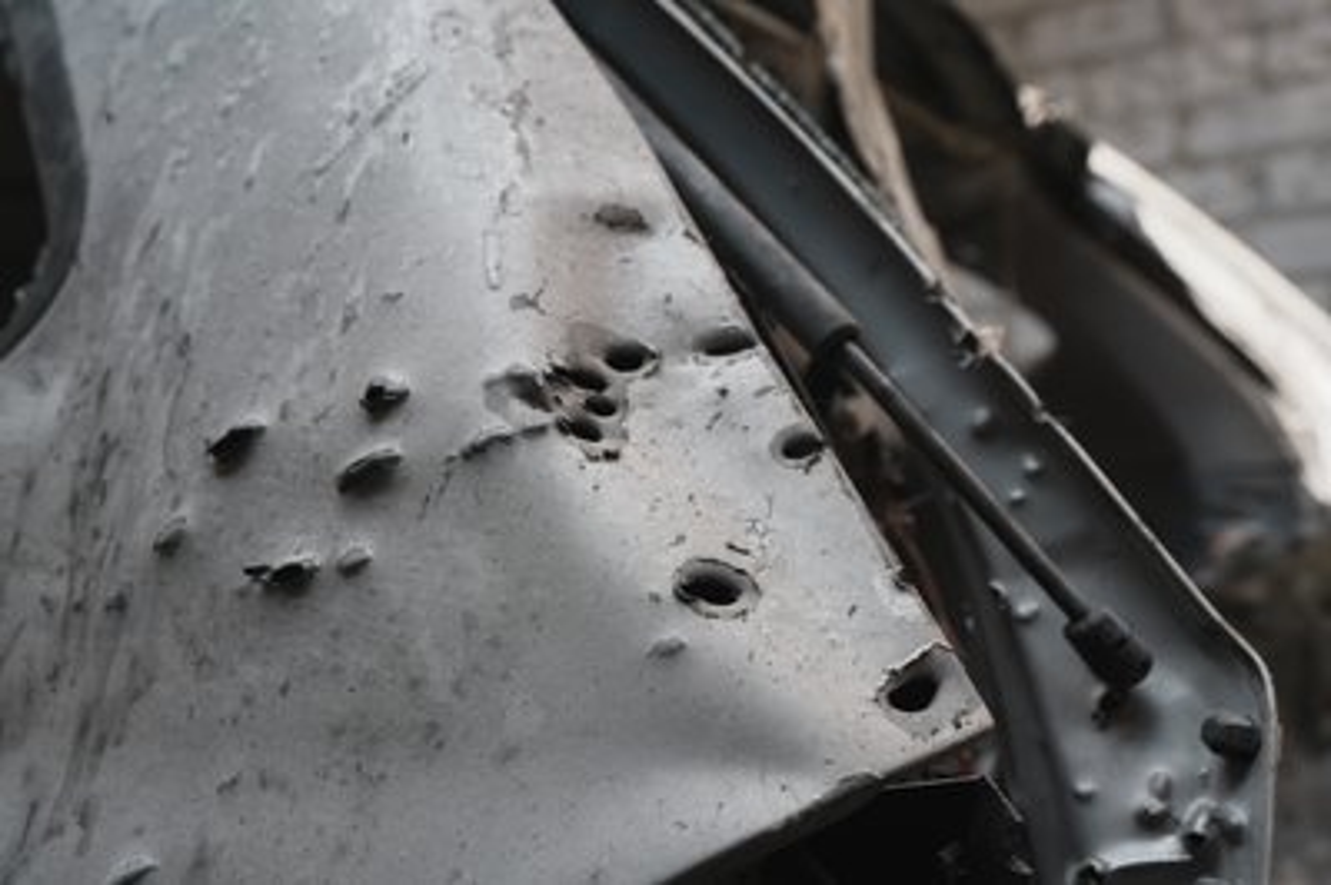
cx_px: 666
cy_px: 442
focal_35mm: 35
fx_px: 1293
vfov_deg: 37.8
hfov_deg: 54.5
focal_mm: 35
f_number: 4.5
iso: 100
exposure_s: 1/250
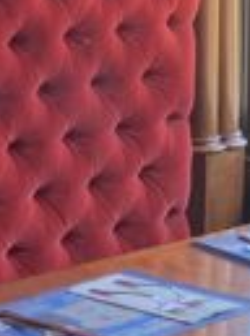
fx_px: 2003
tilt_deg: -2.7
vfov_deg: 9.4
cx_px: 206
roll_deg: -0.6
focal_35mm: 207
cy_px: -94
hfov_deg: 7.1
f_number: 1.8
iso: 80
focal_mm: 4.25
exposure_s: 1/120
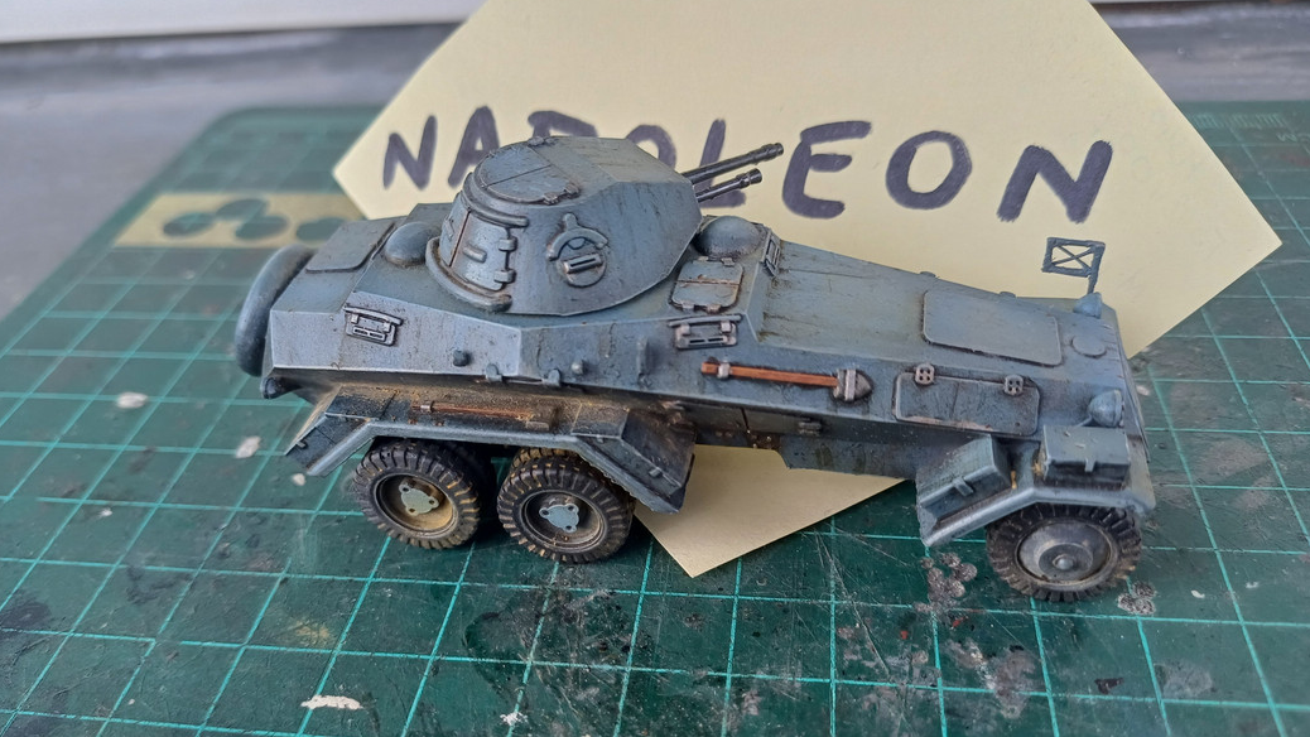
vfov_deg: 41.2
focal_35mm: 28
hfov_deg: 67.9
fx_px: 973
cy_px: 456
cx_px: 667
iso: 64
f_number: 1.8
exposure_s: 1/100
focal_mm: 4.65
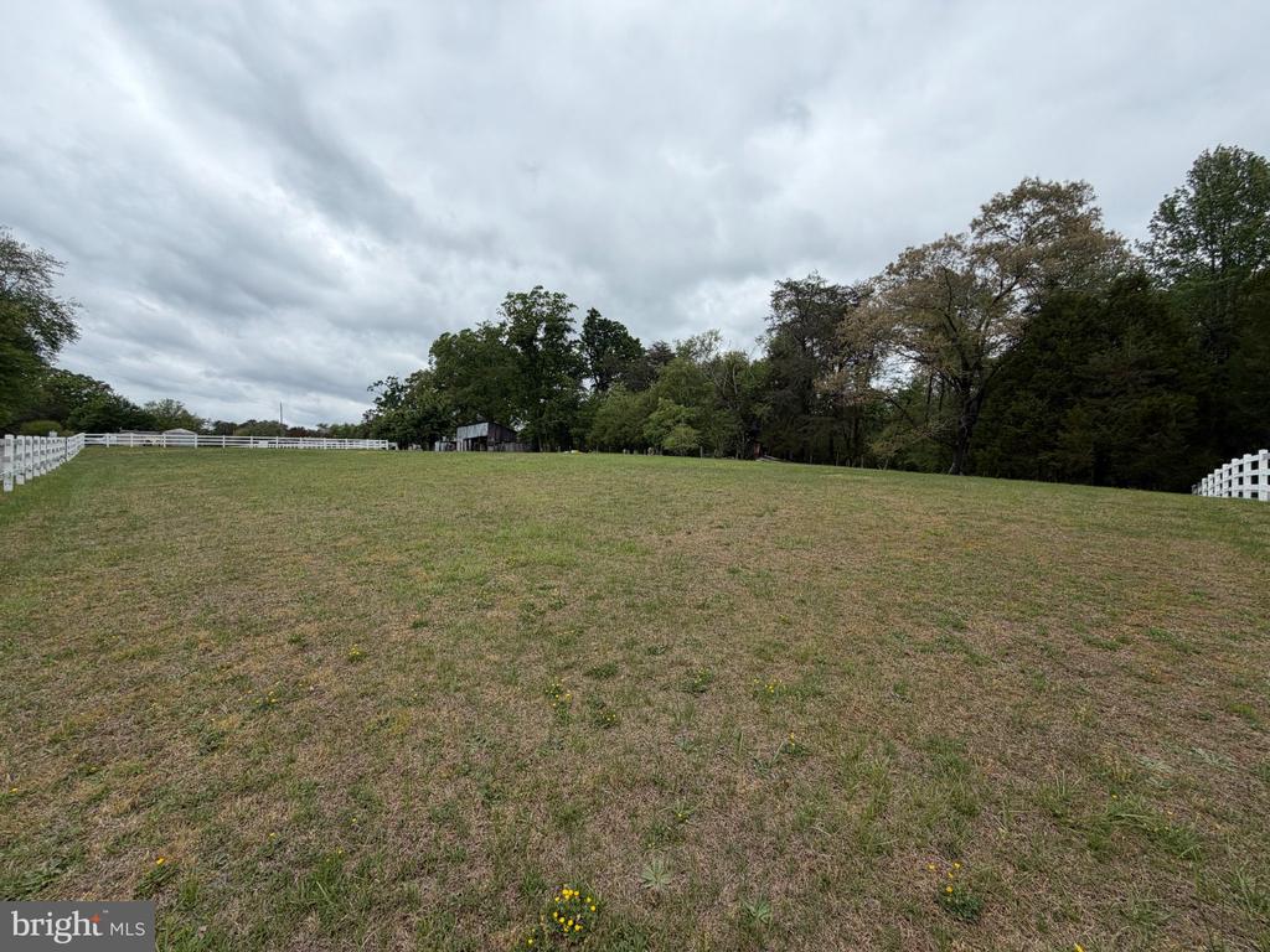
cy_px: 476
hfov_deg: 102.1
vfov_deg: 85.7
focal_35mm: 14
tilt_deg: +1.3
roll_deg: +0.1
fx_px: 514
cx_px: 635
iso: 20
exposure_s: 1/830
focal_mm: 2.22
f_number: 2.2
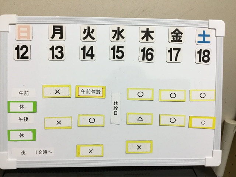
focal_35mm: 31
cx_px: 118
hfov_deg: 58.4
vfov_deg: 45.4
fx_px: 211
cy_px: 88
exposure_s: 1/30
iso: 25
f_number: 2.4
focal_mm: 3.3
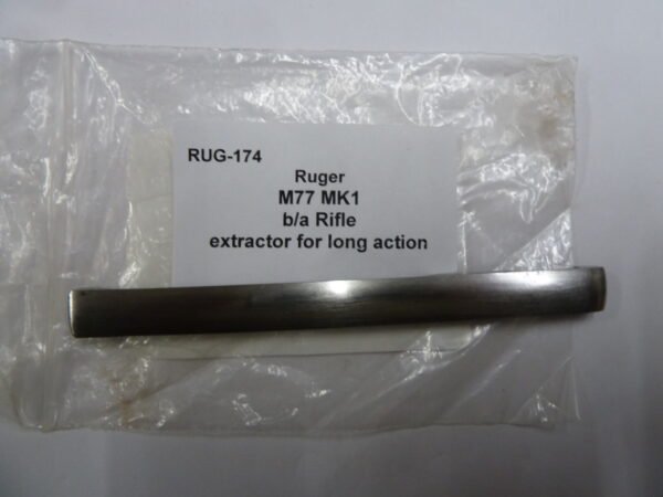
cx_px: 332
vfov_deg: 54.9
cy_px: 248
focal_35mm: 25
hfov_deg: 69.4
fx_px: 479
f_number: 3.3
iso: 200
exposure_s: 1/30
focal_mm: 4.1
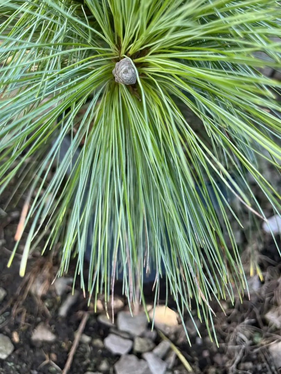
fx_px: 281
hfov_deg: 53.1
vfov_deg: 67.3
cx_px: 140
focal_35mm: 26
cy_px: 187
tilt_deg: -45.4
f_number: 1.6
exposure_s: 1/262
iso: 40
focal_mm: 5.1
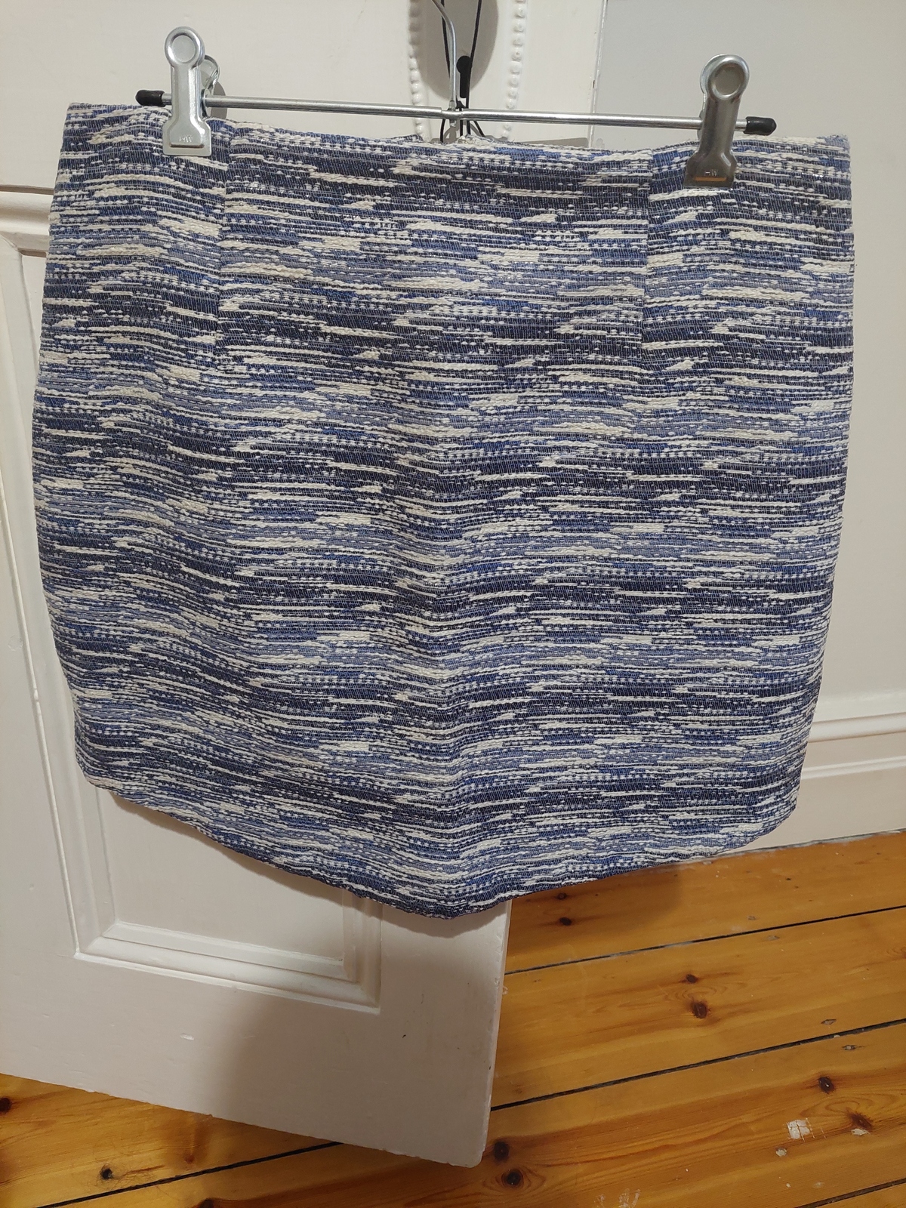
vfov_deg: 71.6
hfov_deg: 56.8
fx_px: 838
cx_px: 453
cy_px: 604
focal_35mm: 24
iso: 500
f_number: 1.8
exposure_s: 1/33
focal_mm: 5.23
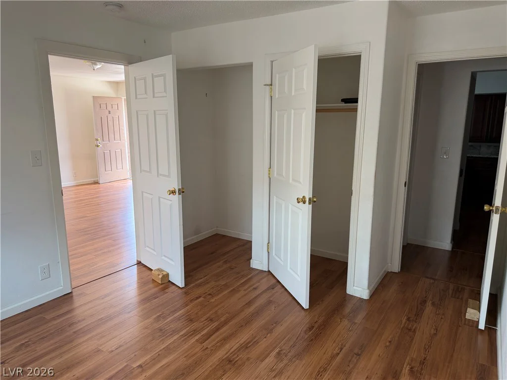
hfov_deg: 71.6
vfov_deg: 56.8
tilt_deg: -11.1
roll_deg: -0.2
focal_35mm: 24
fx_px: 352
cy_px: 190
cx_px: 254
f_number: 1.78
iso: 160
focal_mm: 6.76
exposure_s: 1/121
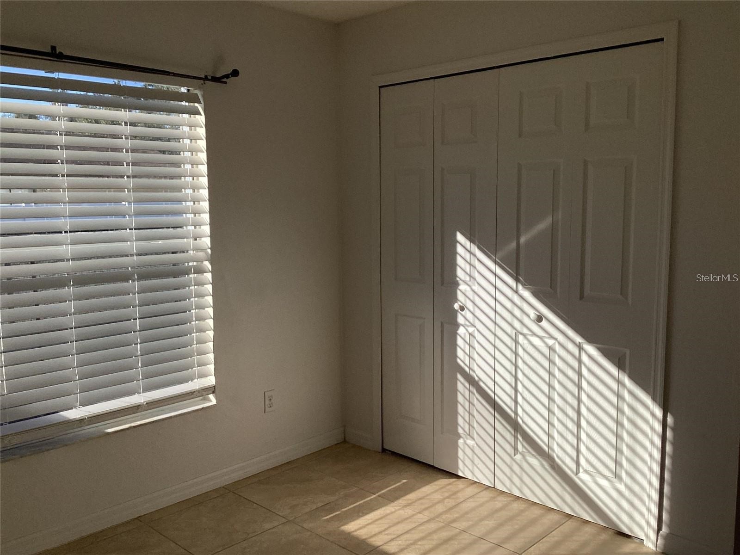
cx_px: 370
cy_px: 278
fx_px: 663
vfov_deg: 45.4
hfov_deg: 58.4
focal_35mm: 31
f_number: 2.4
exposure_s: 1/1894
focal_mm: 3.3
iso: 25
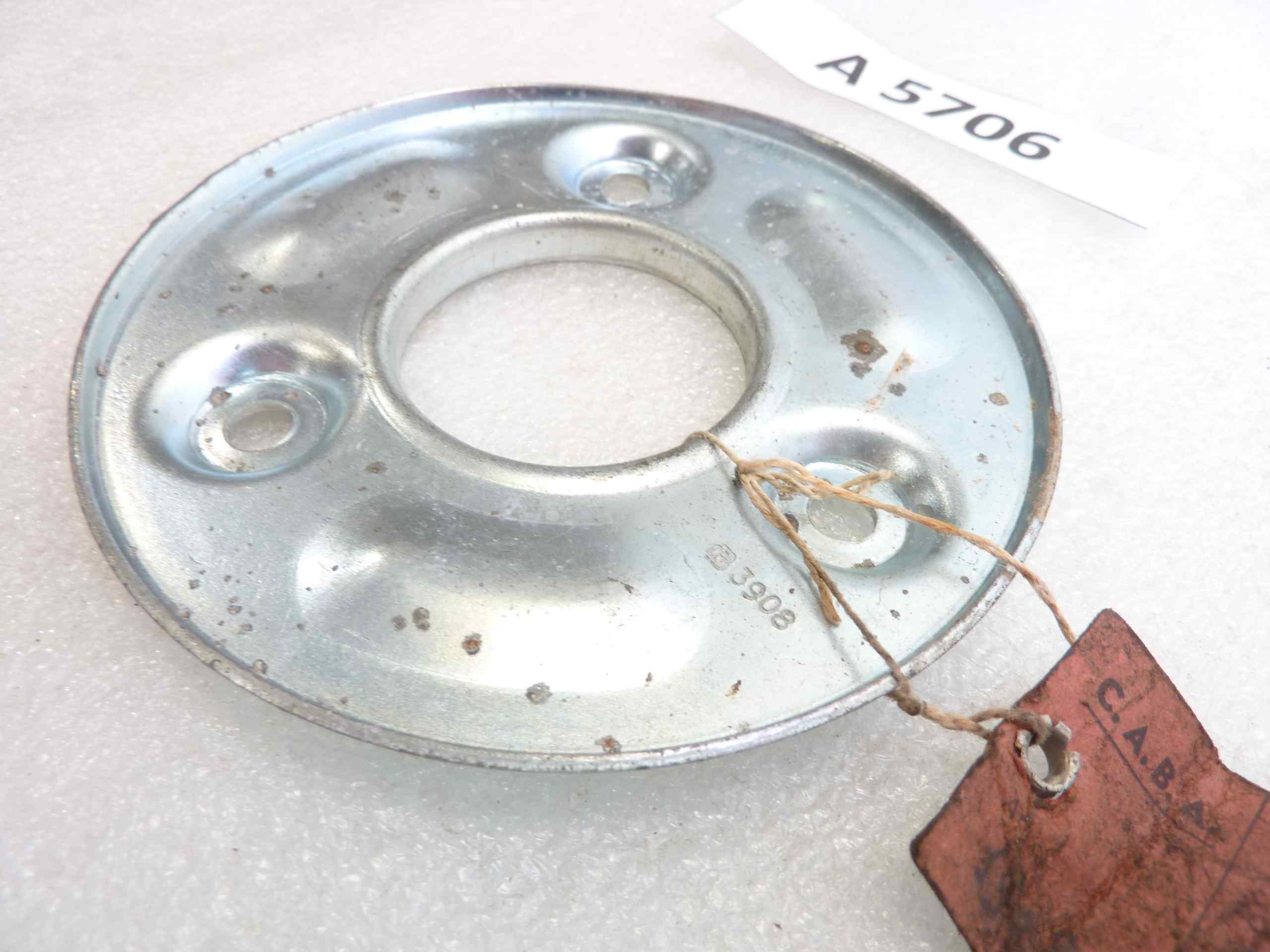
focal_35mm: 25
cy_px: 476
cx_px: 635
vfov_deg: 54.9
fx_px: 917
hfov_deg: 69.4
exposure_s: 1/10
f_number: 3.3
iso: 80
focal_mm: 4.1
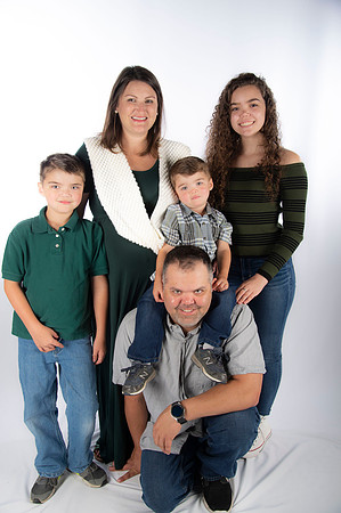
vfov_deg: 55.8
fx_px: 484
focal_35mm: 34
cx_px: 170
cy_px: 256
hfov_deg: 38.8
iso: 100
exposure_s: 1/200
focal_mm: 34
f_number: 5.6
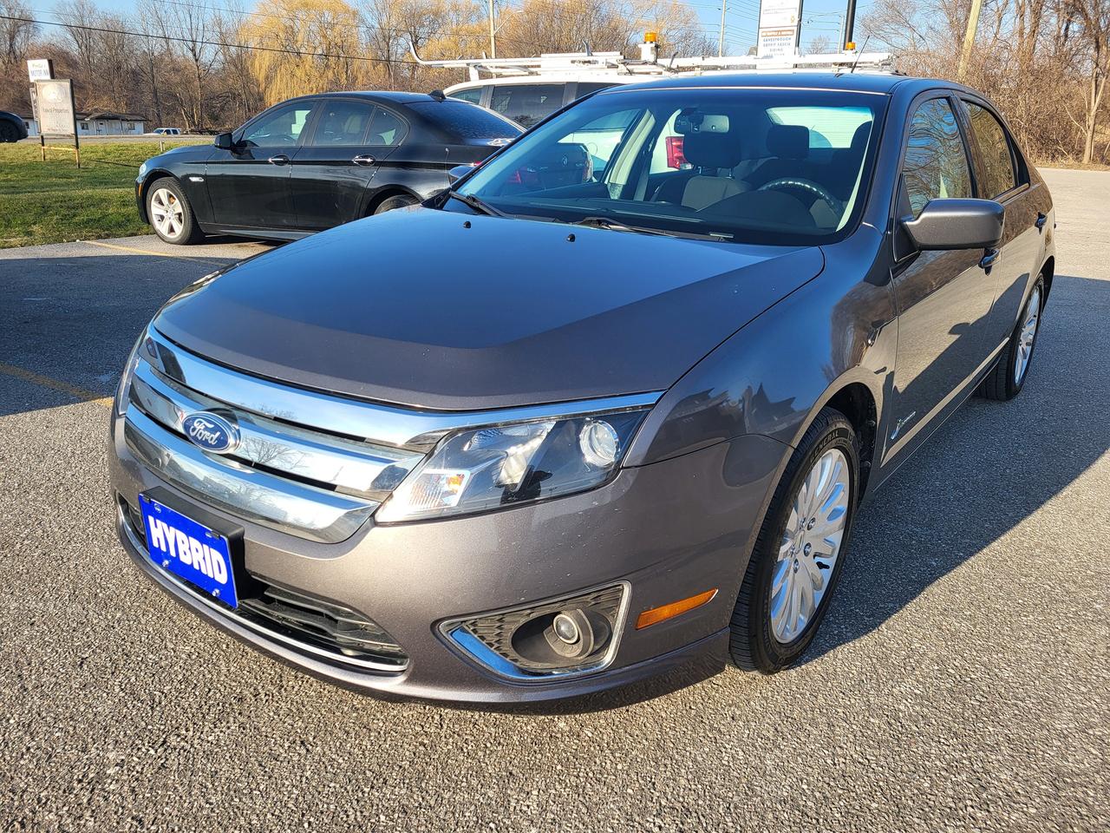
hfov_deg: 67.3
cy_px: 416
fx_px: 834
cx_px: 555
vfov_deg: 53.1
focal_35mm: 26
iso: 40
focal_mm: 5.4
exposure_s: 1/1038
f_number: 1.8
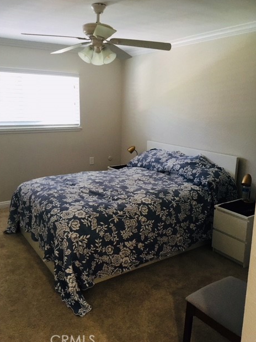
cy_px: 171
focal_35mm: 30
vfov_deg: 60.0
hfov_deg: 46.8
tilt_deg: -13.0
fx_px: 296
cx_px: 125
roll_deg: -1.4
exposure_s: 1/30
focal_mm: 4.15
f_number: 2.2
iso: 100
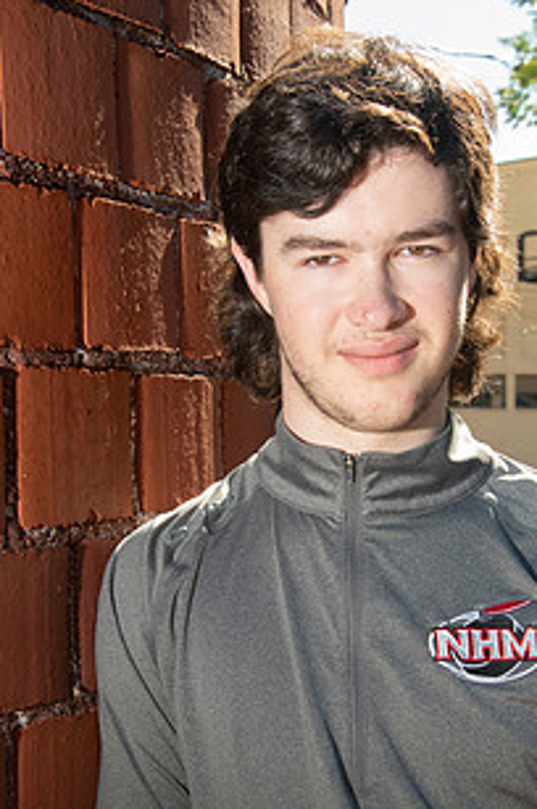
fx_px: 2041
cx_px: 353
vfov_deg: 22.4
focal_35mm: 91
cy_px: 461
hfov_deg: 15.0
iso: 800
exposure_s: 1/160
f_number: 13
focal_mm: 62
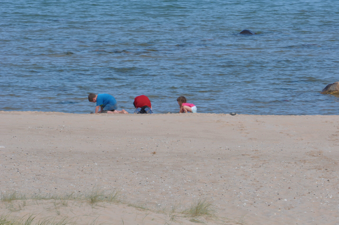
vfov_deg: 3.0
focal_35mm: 450
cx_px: 170
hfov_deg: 4.6
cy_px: 112
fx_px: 4232
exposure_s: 1/125
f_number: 22
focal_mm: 300
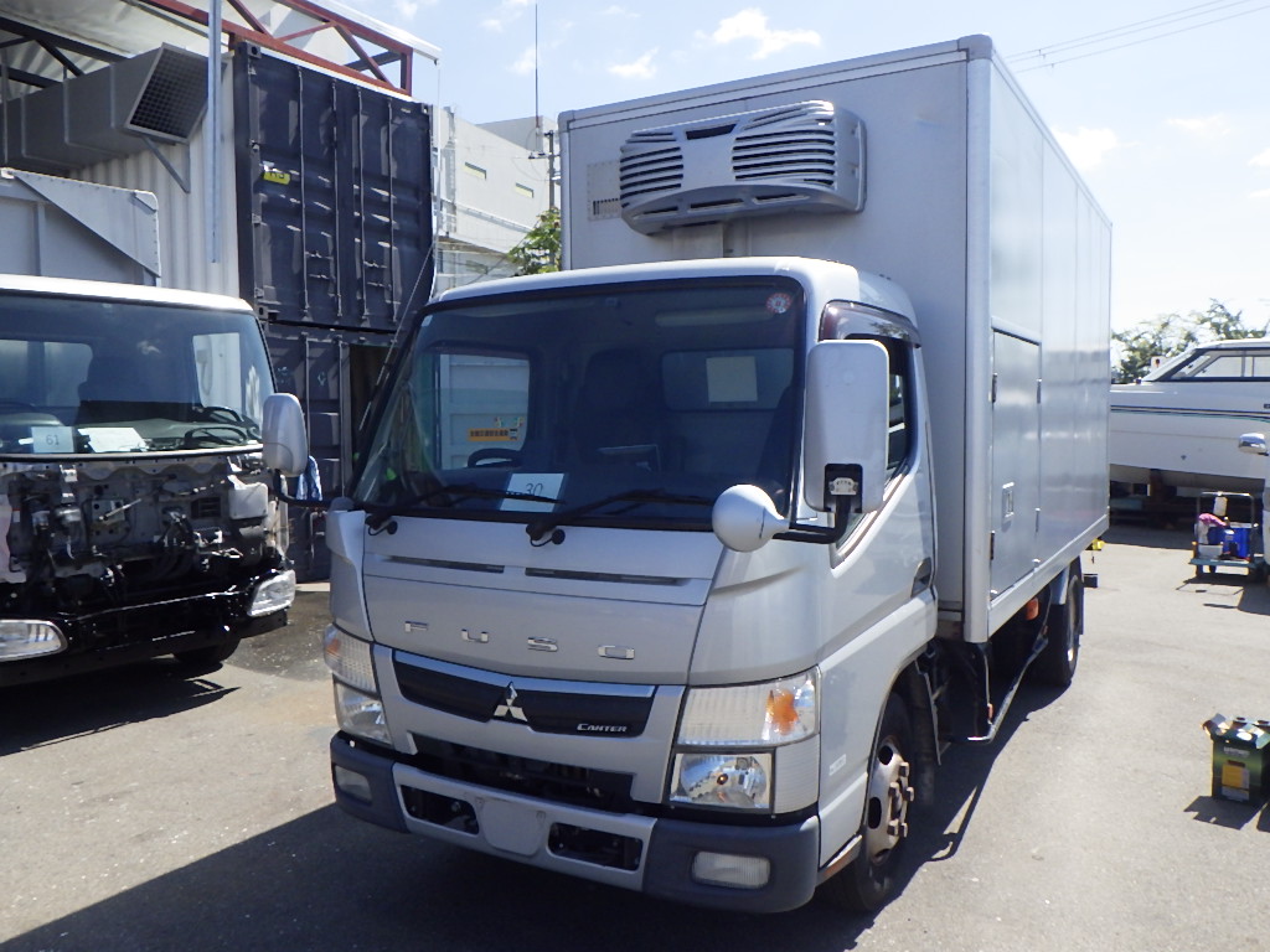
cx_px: 635
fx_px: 1027
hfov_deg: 63.4
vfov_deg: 49.7
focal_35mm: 28
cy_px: 476
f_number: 4.2
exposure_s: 1/1000
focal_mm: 5
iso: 250
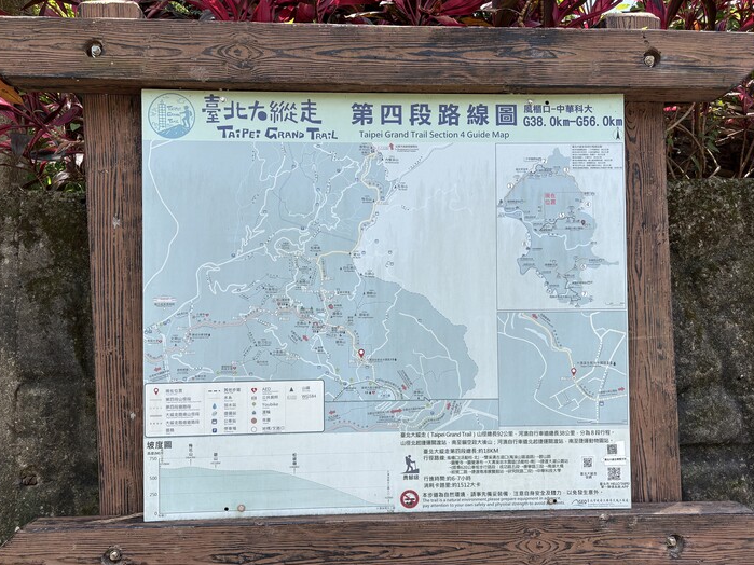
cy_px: 313
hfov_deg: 61.7
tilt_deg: +2.2
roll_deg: +2.1
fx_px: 632
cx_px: 374
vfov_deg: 48.1
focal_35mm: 29
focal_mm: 5.96
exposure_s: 1/810
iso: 50
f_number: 1.6
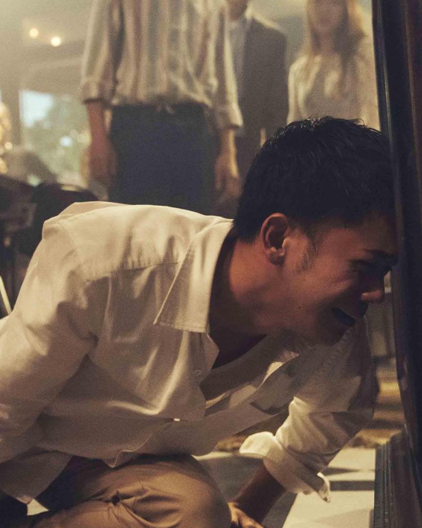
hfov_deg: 21.6
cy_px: 227
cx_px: 95
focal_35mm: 70
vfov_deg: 27.1
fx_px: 1093
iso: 5000
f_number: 2.8
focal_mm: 32
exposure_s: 1/80
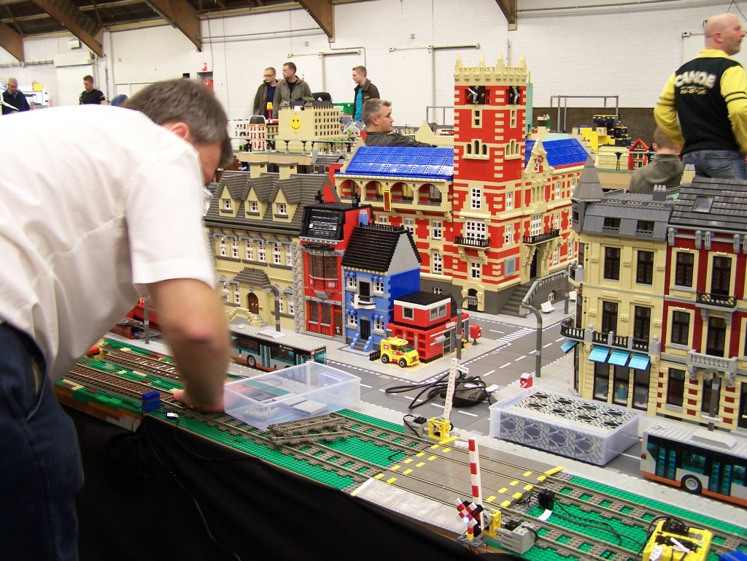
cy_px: 280
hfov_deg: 49.0
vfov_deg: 37.7
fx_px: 820
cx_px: 374
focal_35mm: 38
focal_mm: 6.3
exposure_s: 1/2
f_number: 2.8
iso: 80
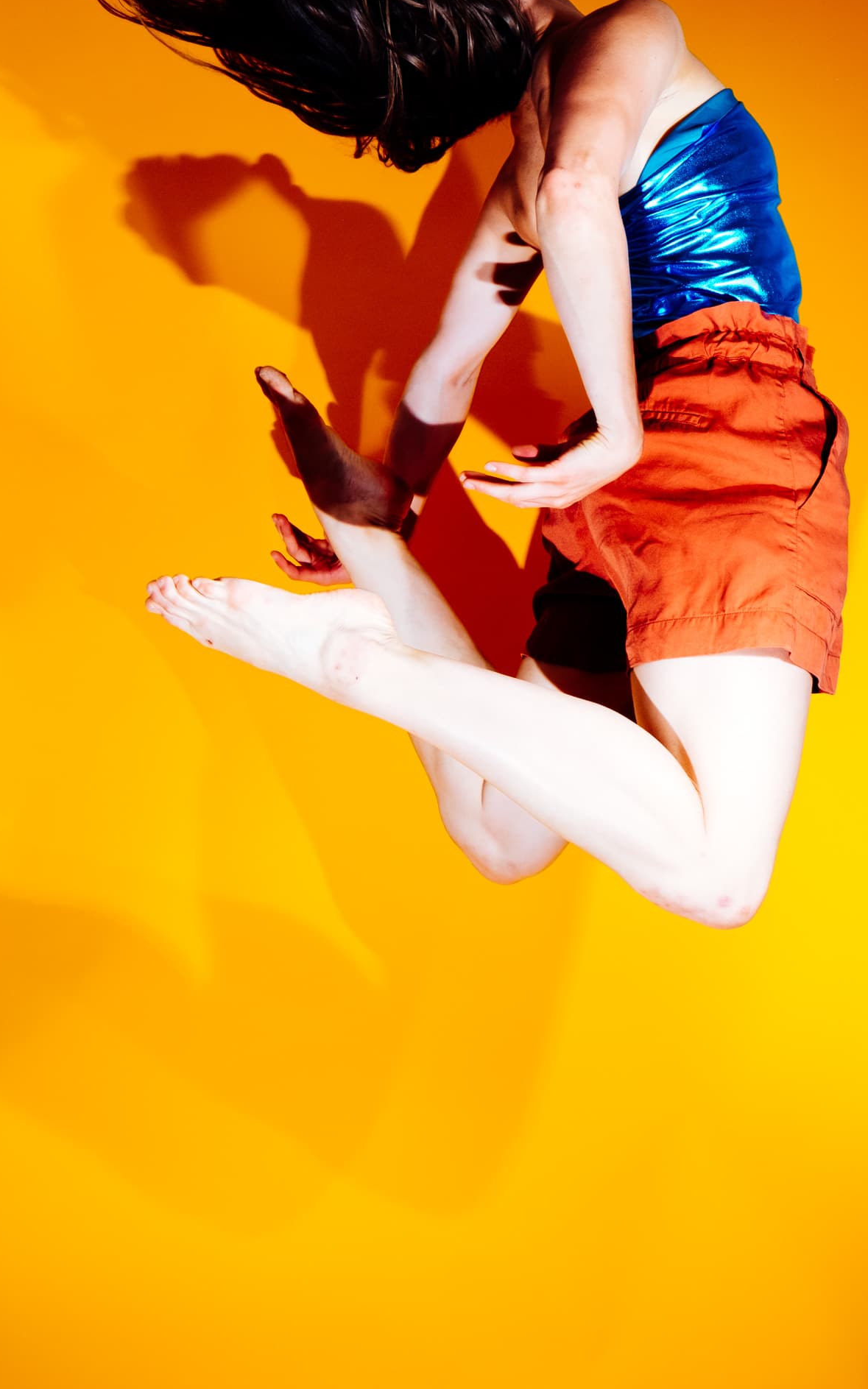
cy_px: 690
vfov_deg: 36.3
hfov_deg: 23.1
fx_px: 2120
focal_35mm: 56
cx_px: 450
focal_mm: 35.8
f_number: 7.1
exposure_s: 1/180
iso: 800
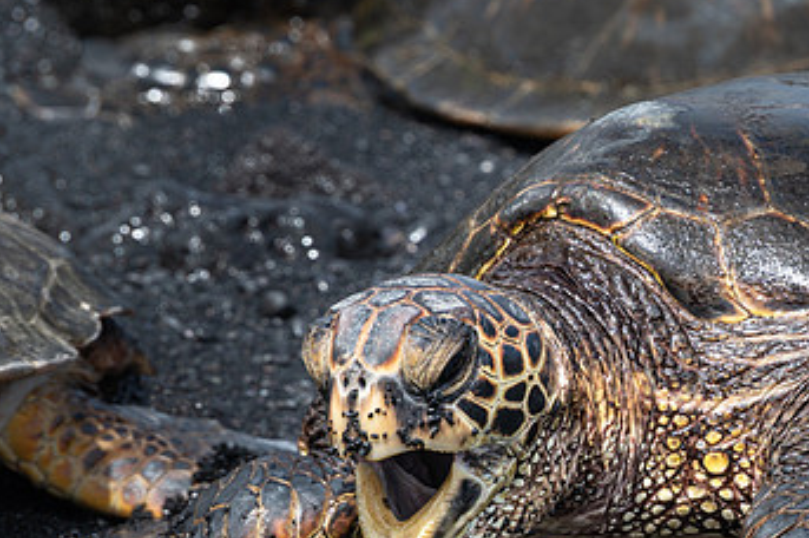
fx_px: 18050
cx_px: 660
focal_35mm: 804
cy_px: 259
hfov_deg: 2.6
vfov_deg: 1.7
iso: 200
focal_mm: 400
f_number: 13
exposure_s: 1/125
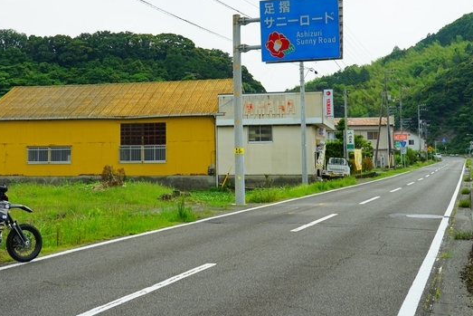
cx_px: 196
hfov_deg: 38.1
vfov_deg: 25.8
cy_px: 101
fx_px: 683
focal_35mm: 52
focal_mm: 34
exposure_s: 1/125
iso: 100
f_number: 10
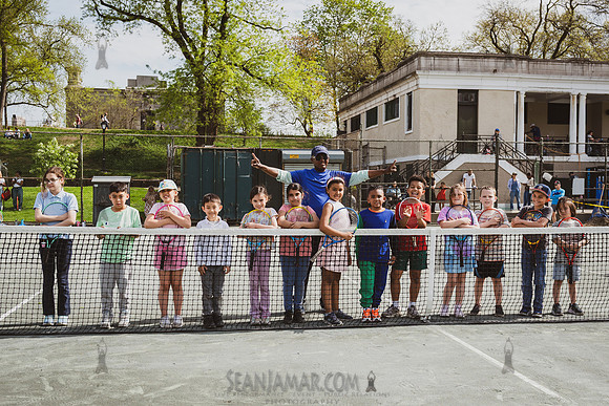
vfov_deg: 30.9
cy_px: 220
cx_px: 307
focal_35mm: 43
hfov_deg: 45.1
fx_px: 734
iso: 100
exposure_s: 1/500
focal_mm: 34
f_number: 4.5
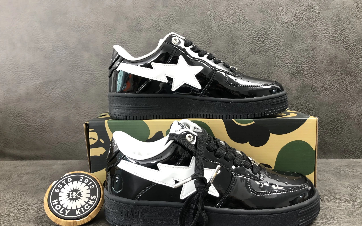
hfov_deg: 62.9
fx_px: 296
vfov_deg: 41.8
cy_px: 126
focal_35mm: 30
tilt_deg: -9.0
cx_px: 180
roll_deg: +1.2
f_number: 1.8
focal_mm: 4
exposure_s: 1/15
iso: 40
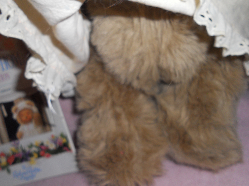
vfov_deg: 44.2
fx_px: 230
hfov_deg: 56.8
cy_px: 93
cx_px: 124
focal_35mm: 32
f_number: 8.8
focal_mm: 5.8
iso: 80
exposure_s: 1/25
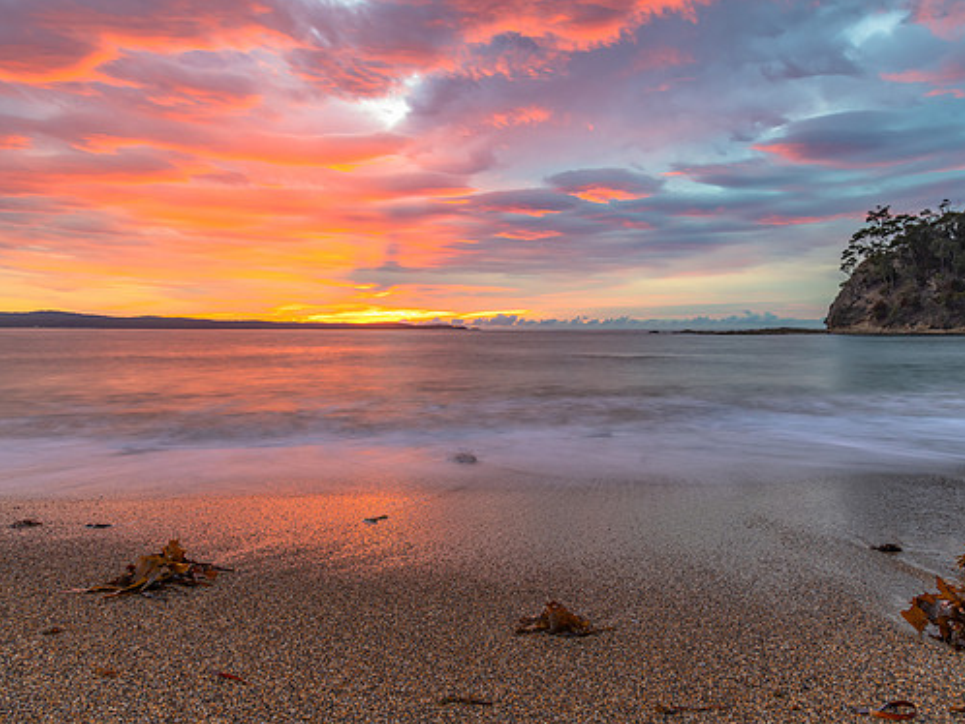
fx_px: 753
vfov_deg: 51.4
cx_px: 482
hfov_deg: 65.3
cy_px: 357
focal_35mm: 27
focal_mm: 24
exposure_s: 4
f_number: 9
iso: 100
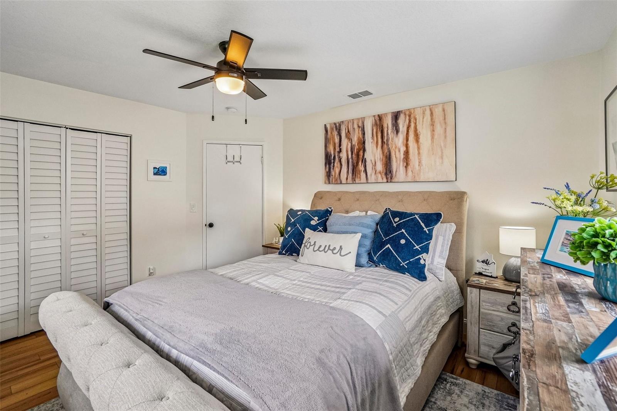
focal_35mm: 15
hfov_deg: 100.4
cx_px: 308
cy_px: 206
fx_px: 257
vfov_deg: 77.3
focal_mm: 10
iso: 500
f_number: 8
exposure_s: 1/30
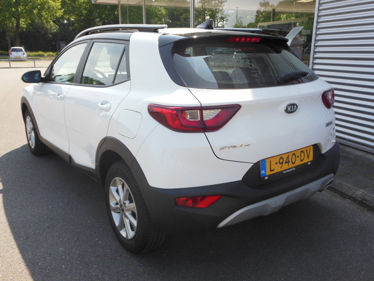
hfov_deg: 61.7
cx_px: 187
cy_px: 140
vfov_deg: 48.2
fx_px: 313
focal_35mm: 29
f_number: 3.3
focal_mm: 5.2
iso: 125
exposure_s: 1/500
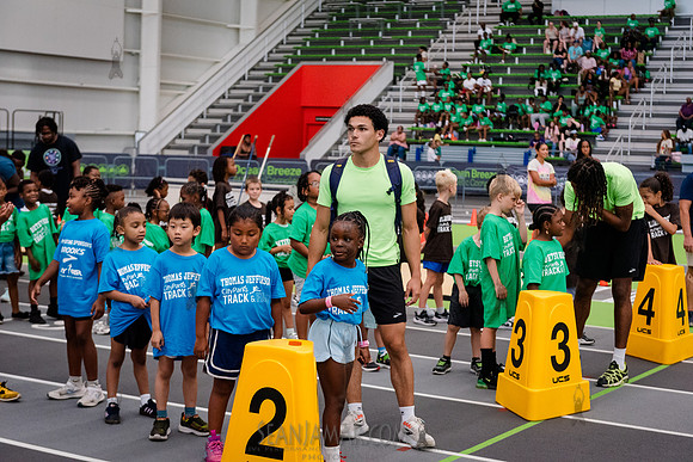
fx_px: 1194
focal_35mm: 62
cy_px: 231
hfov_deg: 32.4
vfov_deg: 21.9
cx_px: 346
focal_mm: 62
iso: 6400
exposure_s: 1/1000
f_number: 4
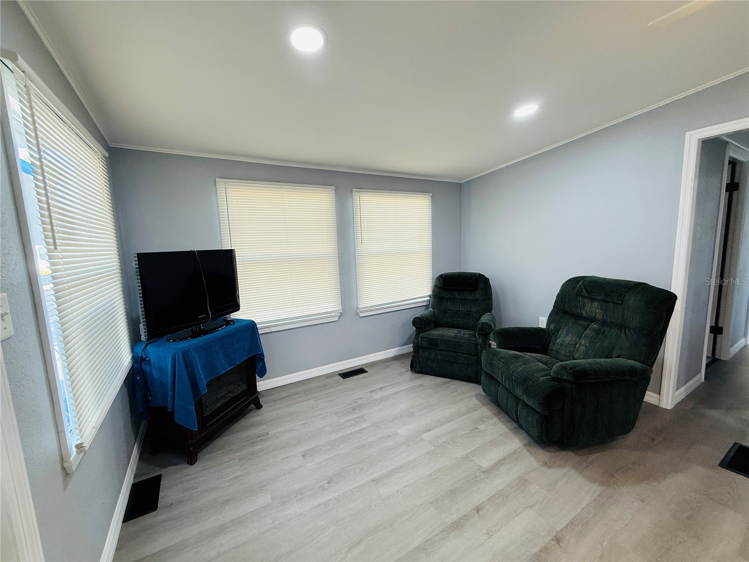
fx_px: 303
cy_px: 281
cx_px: 374
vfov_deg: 85.7
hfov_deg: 102.1
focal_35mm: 14
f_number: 2.2
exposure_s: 1/120
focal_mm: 2.22
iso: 125
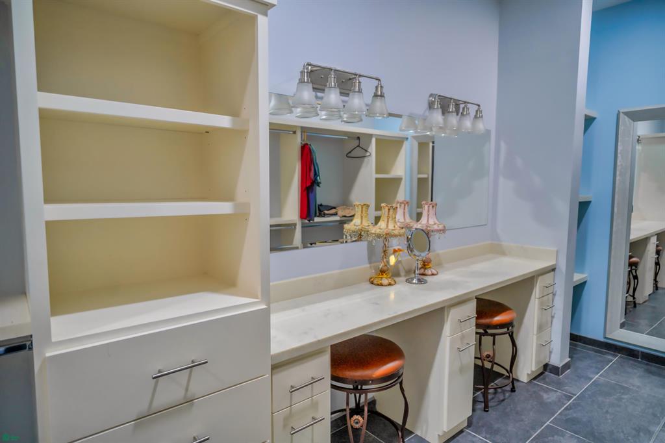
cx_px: 332
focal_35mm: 20
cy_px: 222
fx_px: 369
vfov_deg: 61.9
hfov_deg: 84.0
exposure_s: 1/60
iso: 500
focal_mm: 20
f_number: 2.8
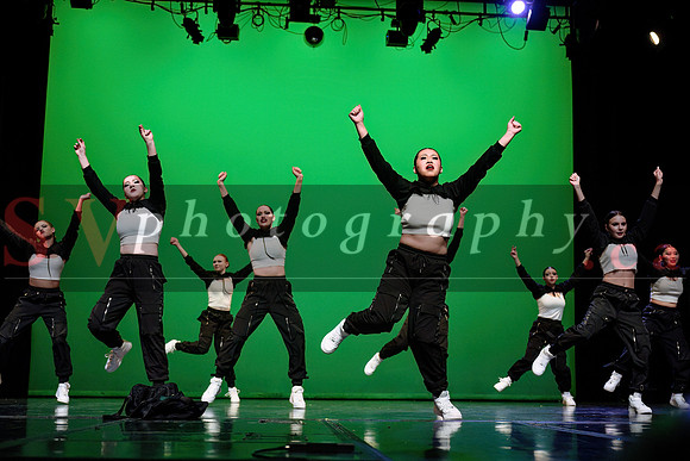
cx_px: 358
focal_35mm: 46
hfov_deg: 42.8
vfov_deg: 29.3
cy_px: 249
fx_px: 880
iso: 1600
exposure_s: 1/270
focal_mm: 35
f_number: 2.8
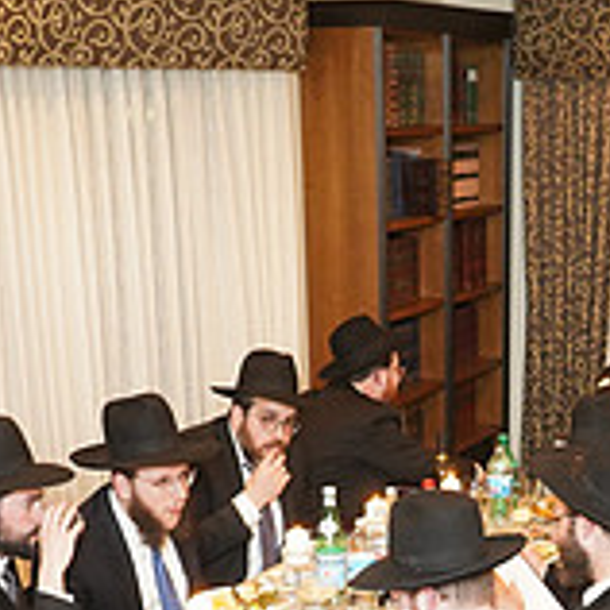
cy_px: 662
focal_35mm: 75
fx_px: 1495
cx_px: 486
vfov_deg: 21.9
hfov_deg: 22.7
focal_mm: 24
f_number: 4.5
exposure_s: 1/80
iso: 5000
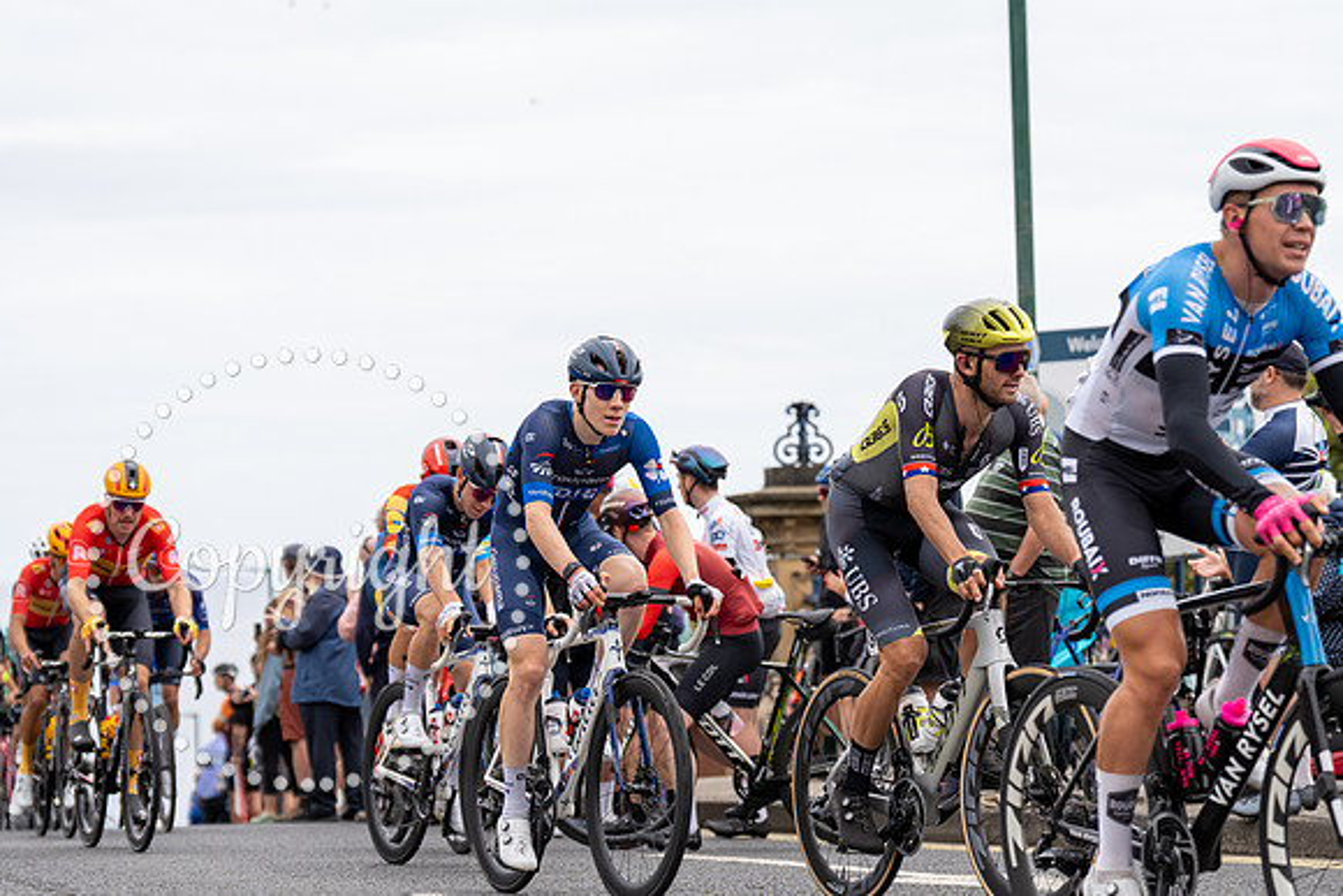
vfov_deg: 13.7
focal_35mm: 100
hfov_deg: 20.4
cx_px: 672
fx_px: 3731
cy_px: 448
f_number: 3.5
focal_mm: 100
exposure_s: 1/1000
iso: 320
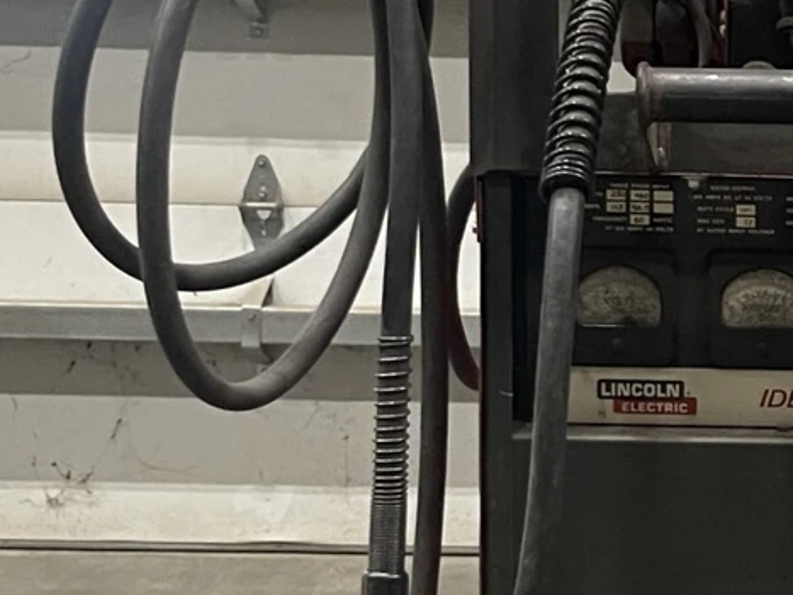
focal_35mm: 107
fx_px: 2451
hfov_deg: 17.7
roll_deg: -0.2
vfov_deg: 13.8
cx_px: 876
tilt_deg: -8.4
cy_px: 403
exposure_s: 1/60
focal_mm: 5.1
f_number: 1.6
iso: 400
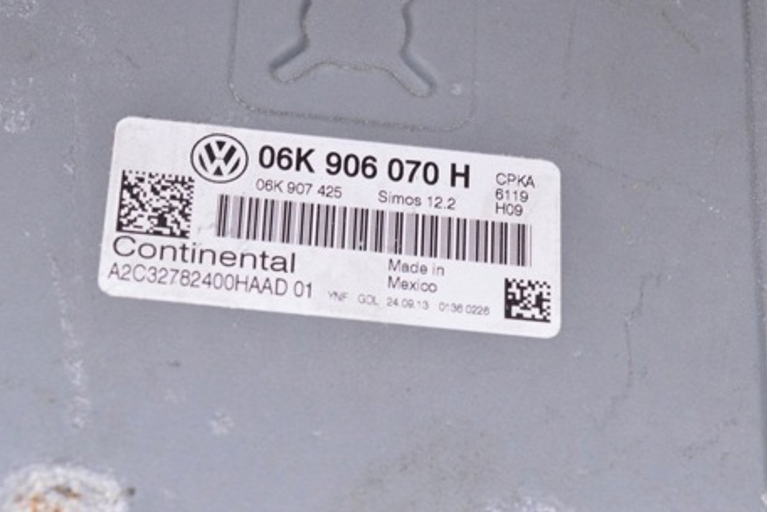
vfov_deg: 11.8
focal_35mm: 116
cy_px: 225
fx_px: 2465
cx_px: 343
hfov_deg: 17.7
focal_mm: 55
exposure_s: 1/160
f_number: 8
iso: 1600
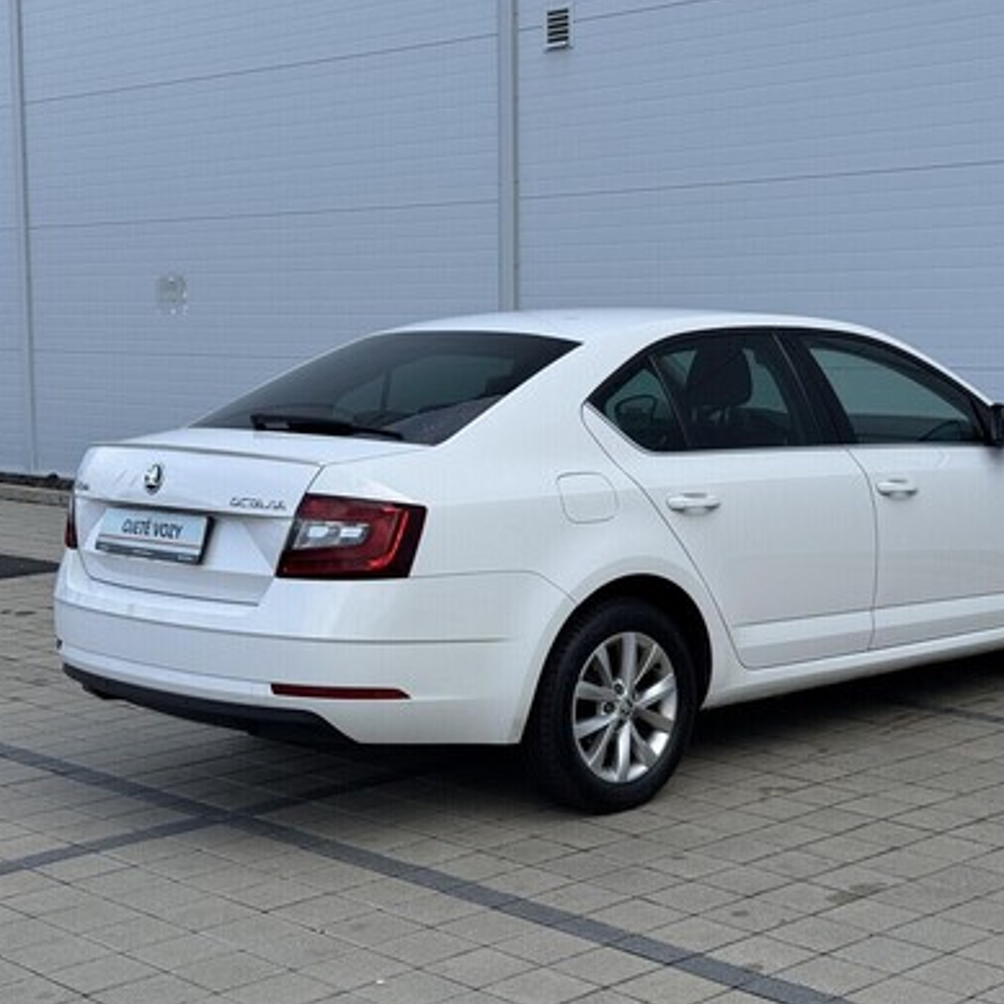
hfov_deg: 28.5
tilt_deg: -5.1
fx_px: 1969
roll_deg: +0.3
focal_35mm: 60
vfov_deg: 28.6
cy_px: 505
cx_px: 609
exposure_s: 1/1681
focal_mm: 6.76
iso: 64
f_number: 1.78
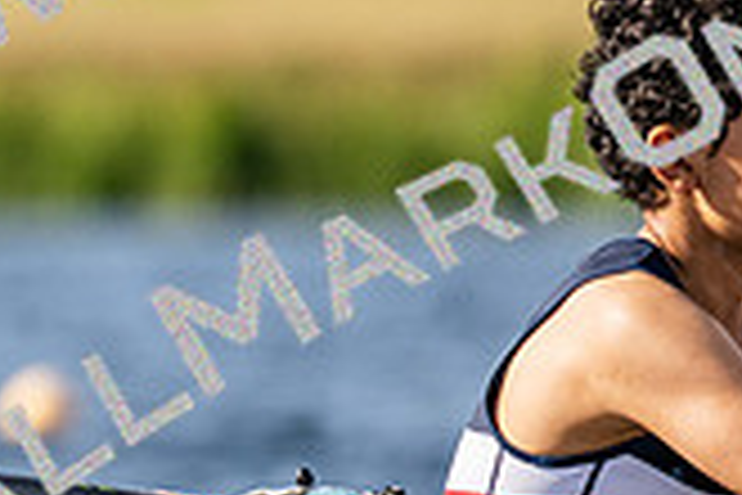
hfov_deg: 1.5
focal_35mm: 1406
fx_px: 28977
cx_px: -522
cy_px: 200
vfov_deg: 1.0
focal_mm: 400
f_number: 4.5
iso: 360
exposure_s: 1/2500
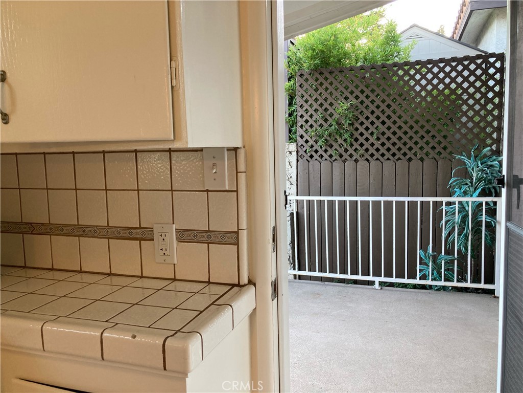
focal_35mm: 28
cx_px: 262
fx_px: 423
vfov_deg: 49.7
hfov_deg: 63.4
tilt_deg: -6.1
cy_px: 196
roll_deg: +1.0
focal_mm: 3.99
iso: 50
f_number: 1.8
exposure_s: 1/60
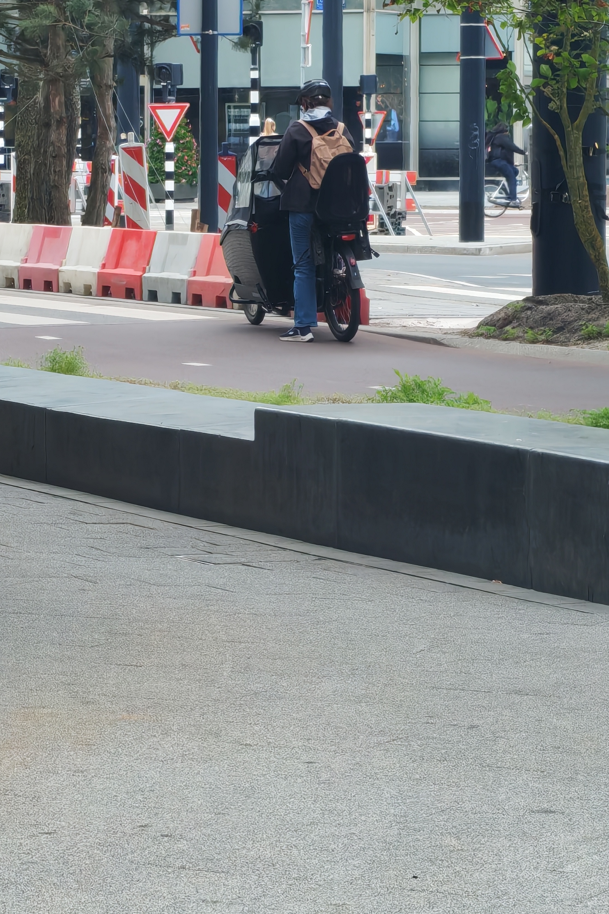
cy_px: 462
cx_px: 169
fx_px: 4847
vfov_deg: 10.8
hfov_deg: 7.2
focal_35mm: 191
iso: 50
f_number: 1.9
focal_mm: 6.12
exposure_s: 1/150
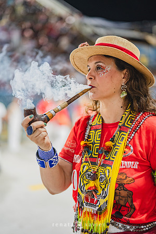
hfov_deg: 27.0
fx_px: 325
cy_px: 117
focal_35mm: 50
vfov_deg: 39.6
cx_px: 78
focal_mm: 50
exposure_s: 1/1000
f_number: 1.2
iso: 1600
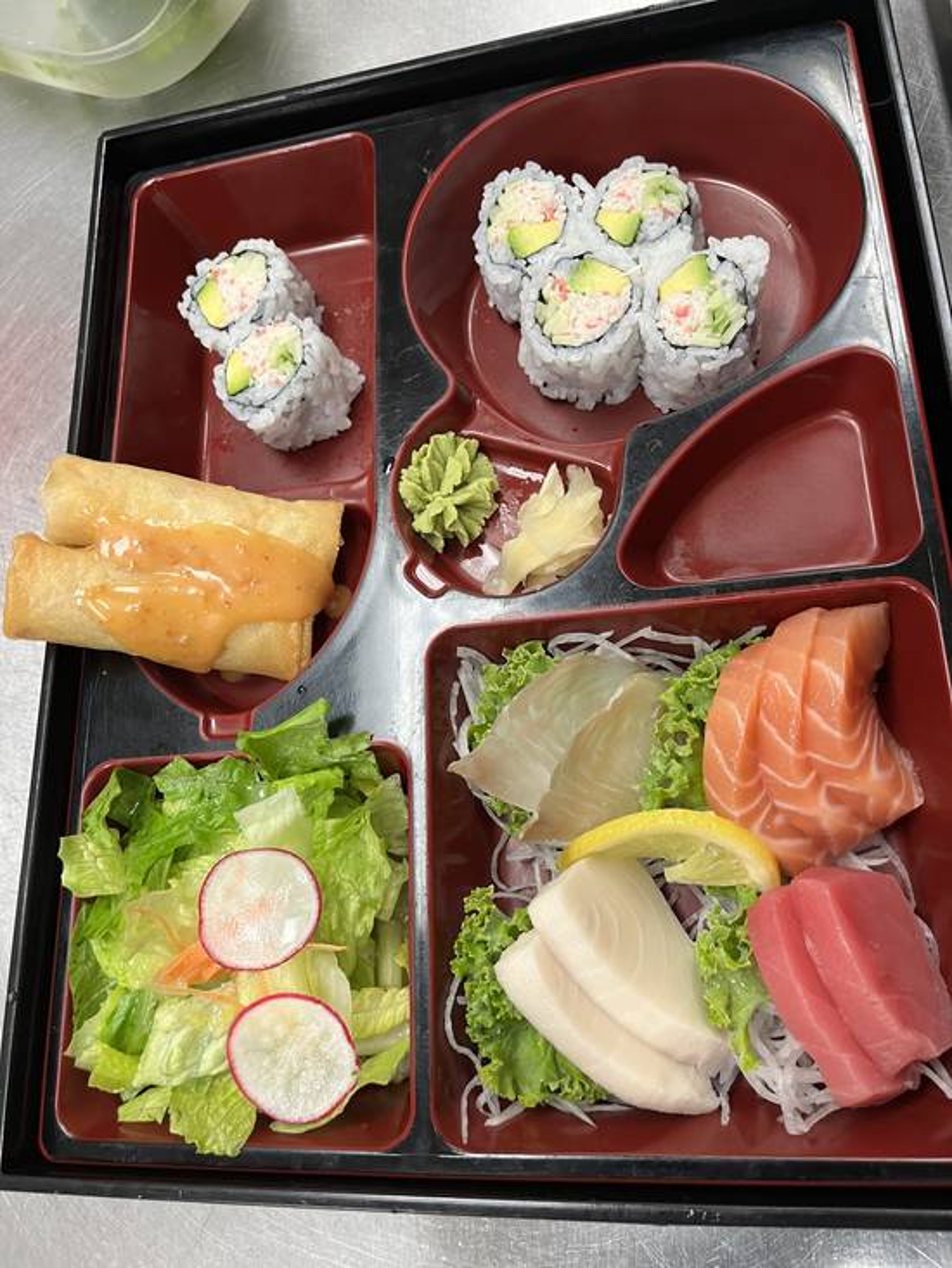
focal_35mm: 26
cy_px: 634
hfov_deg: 53.1
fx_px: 953
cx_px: 476
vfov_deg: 67.3
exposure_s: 1/67
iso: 125
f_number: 1.6
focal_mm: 5.1
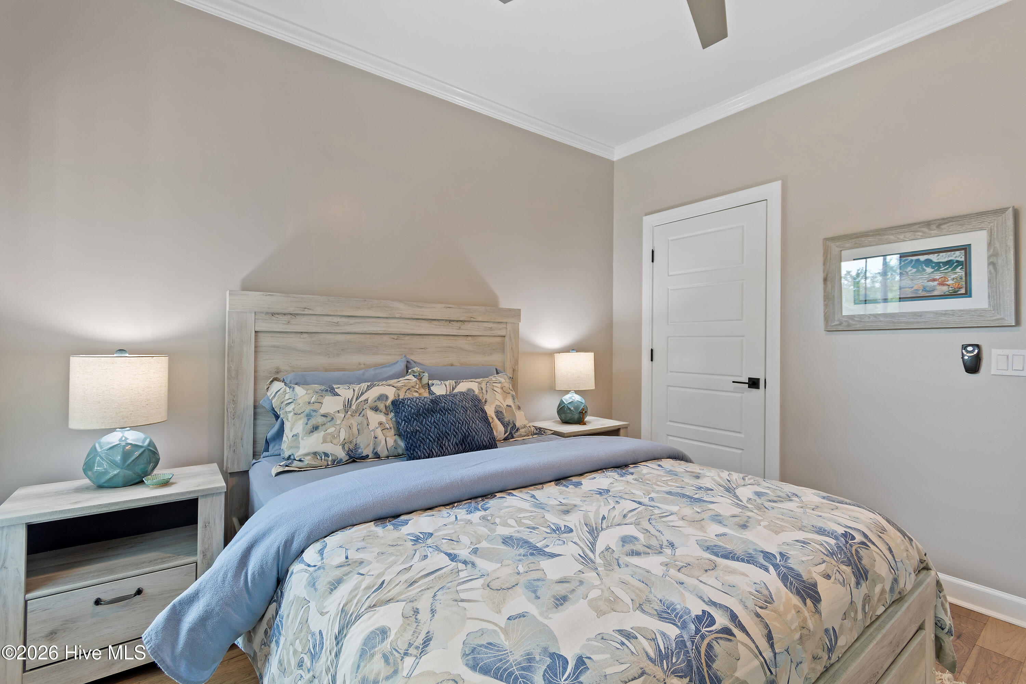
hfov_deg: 100.4
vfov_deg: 77.3
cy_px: 342
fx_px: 427
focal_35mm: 15
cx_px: 513
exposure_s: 1/3
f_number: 4.5
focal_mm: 10
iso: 100
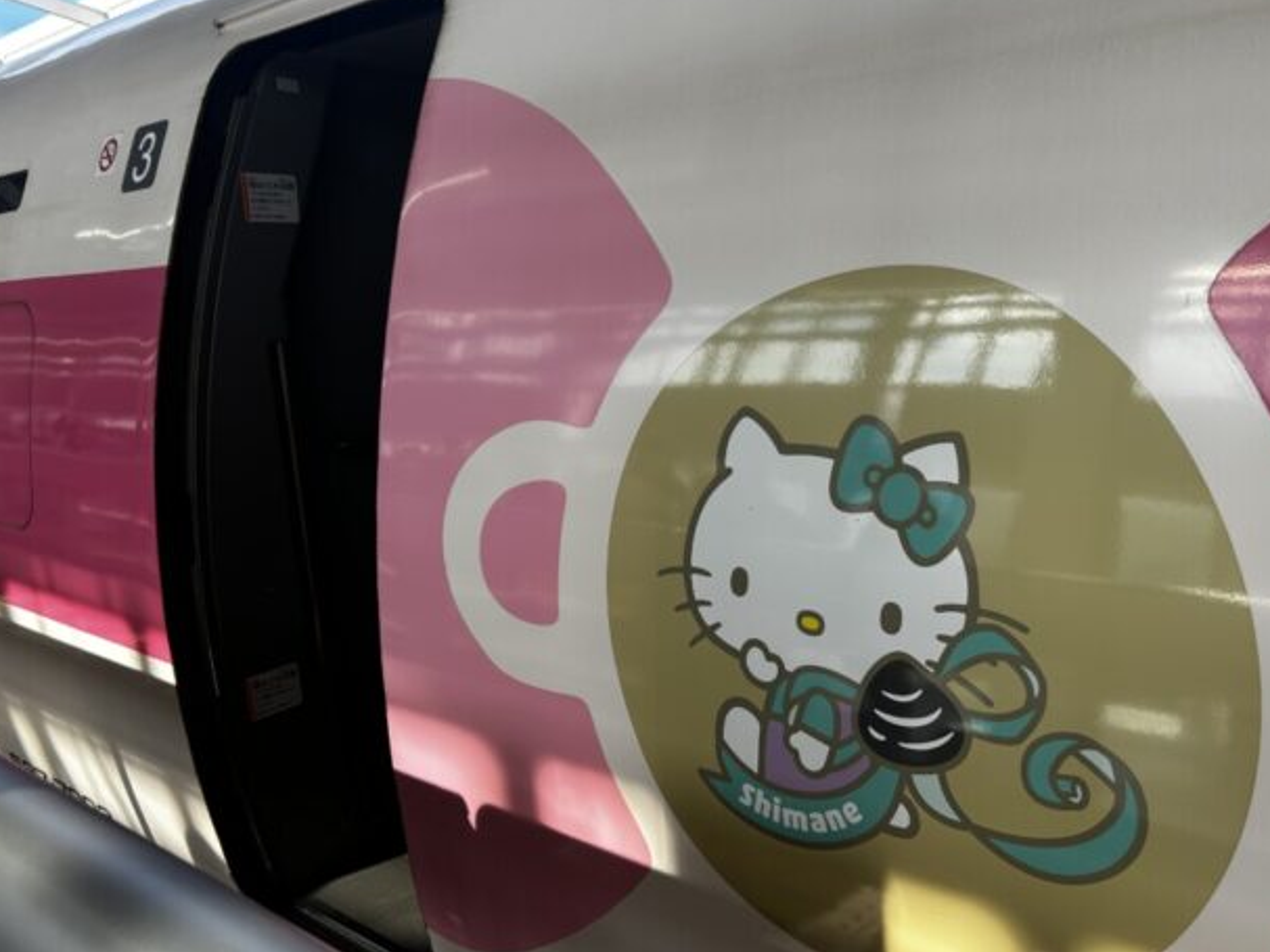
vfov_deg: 46.8
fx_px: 1100
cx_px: 655
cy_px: 501
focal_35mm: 30
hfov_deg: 60.0
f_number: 1.5
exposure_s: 1/880
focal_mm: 5.7
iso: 50
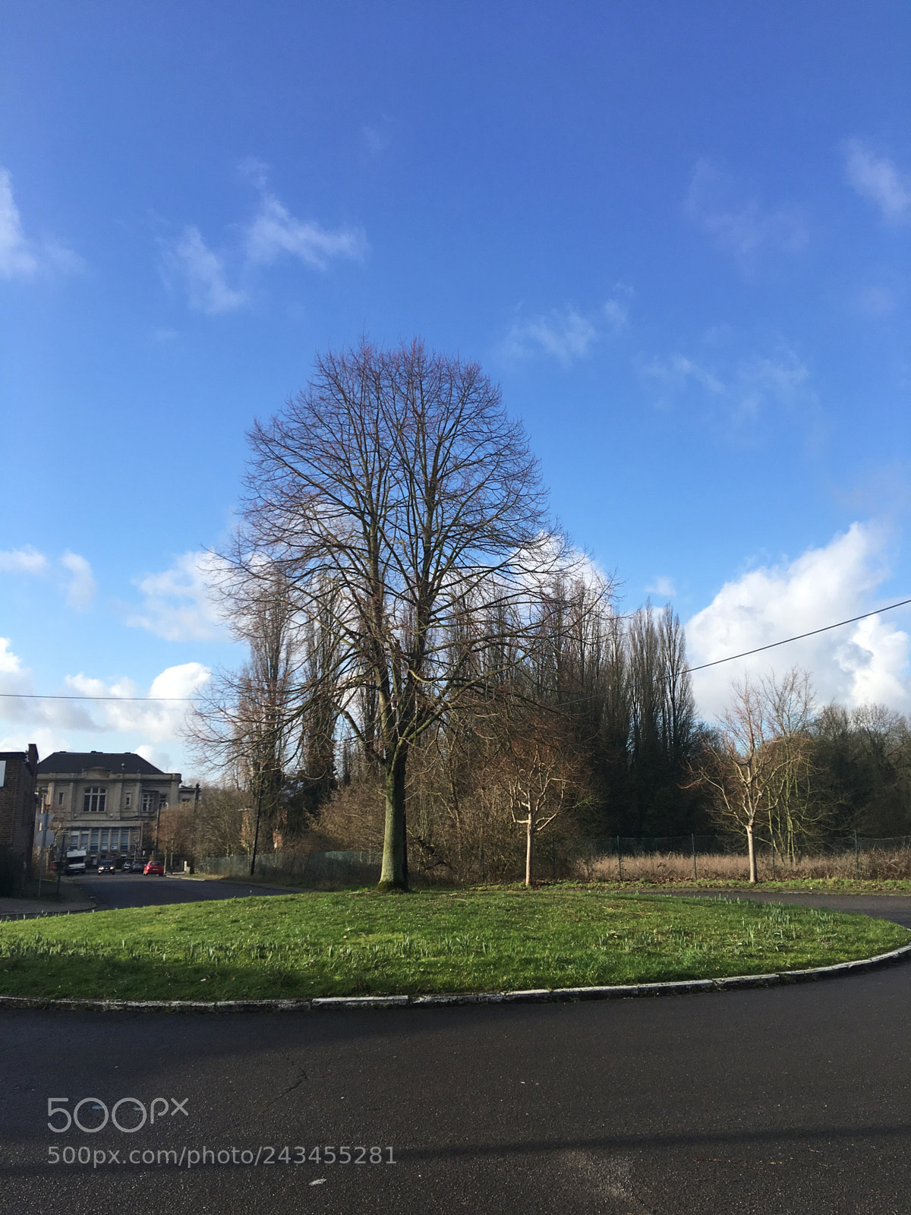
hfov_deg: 48.2
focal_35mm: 29
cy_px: 608
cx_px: 456
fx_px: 1018
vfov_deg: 61.7
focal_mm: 4.15
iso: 25
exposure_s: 1/874
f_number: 2.2
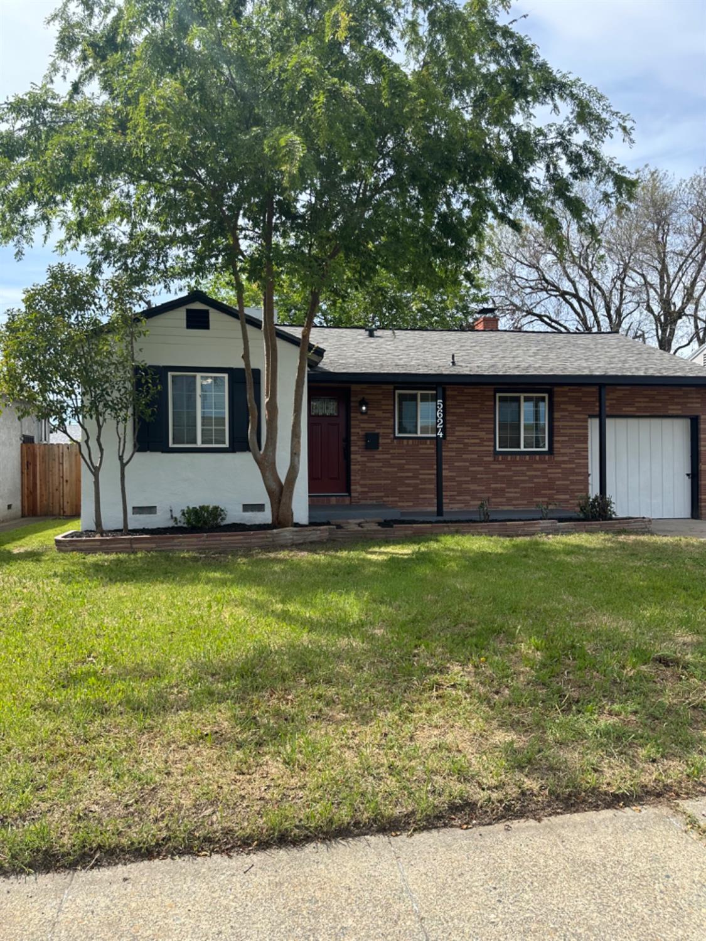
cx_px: 353
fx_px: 653
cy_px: 470
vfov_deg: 71.6
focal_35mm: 24
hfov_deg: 56.8
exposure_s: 1/2809
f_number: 1.78
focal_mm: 6.86
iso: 80
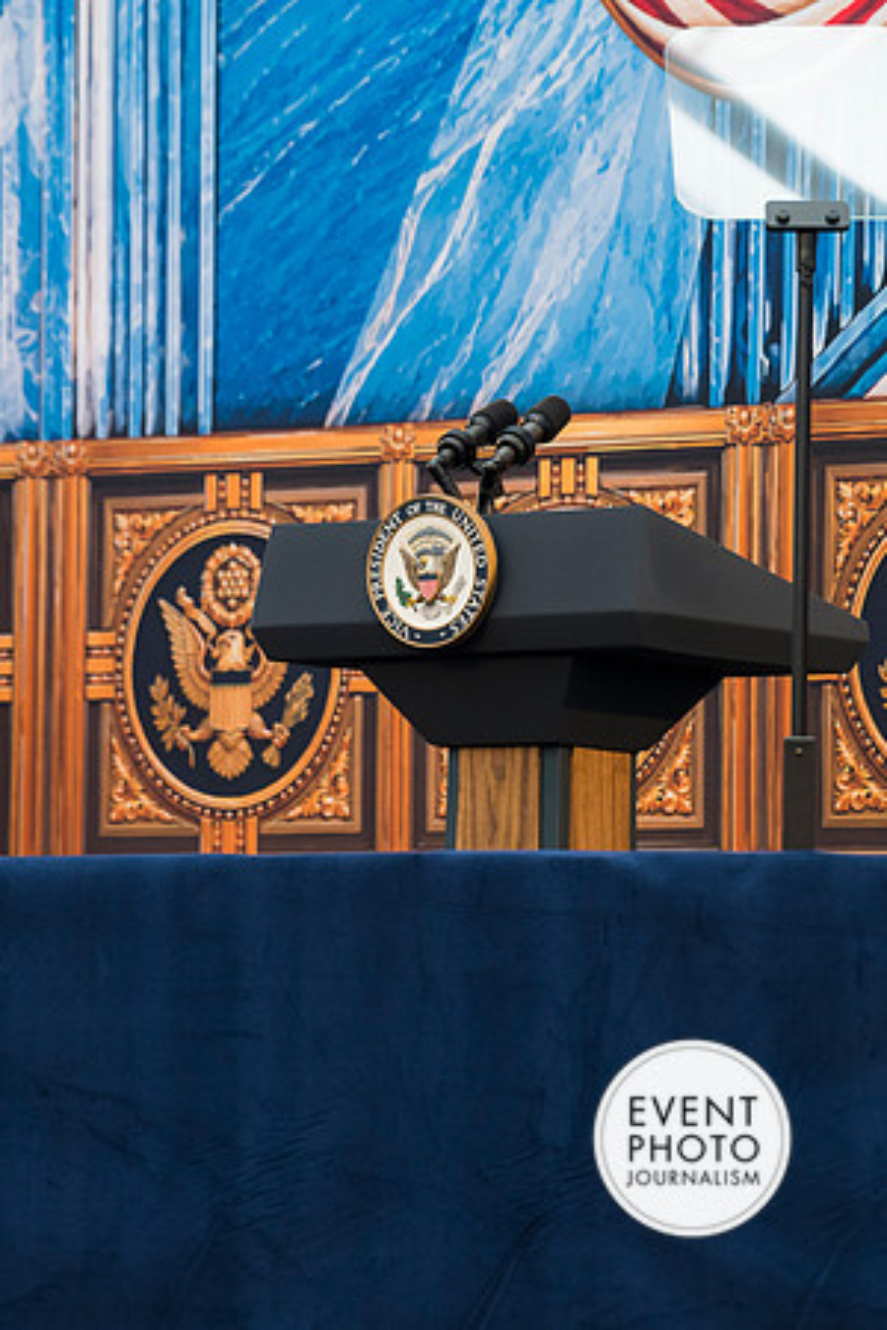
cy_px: 665
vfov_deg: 9.1
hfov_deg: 6.1
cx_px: 444
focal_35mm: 225
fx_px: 8315
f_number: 4
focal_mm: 150
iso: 720
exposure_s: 1/160
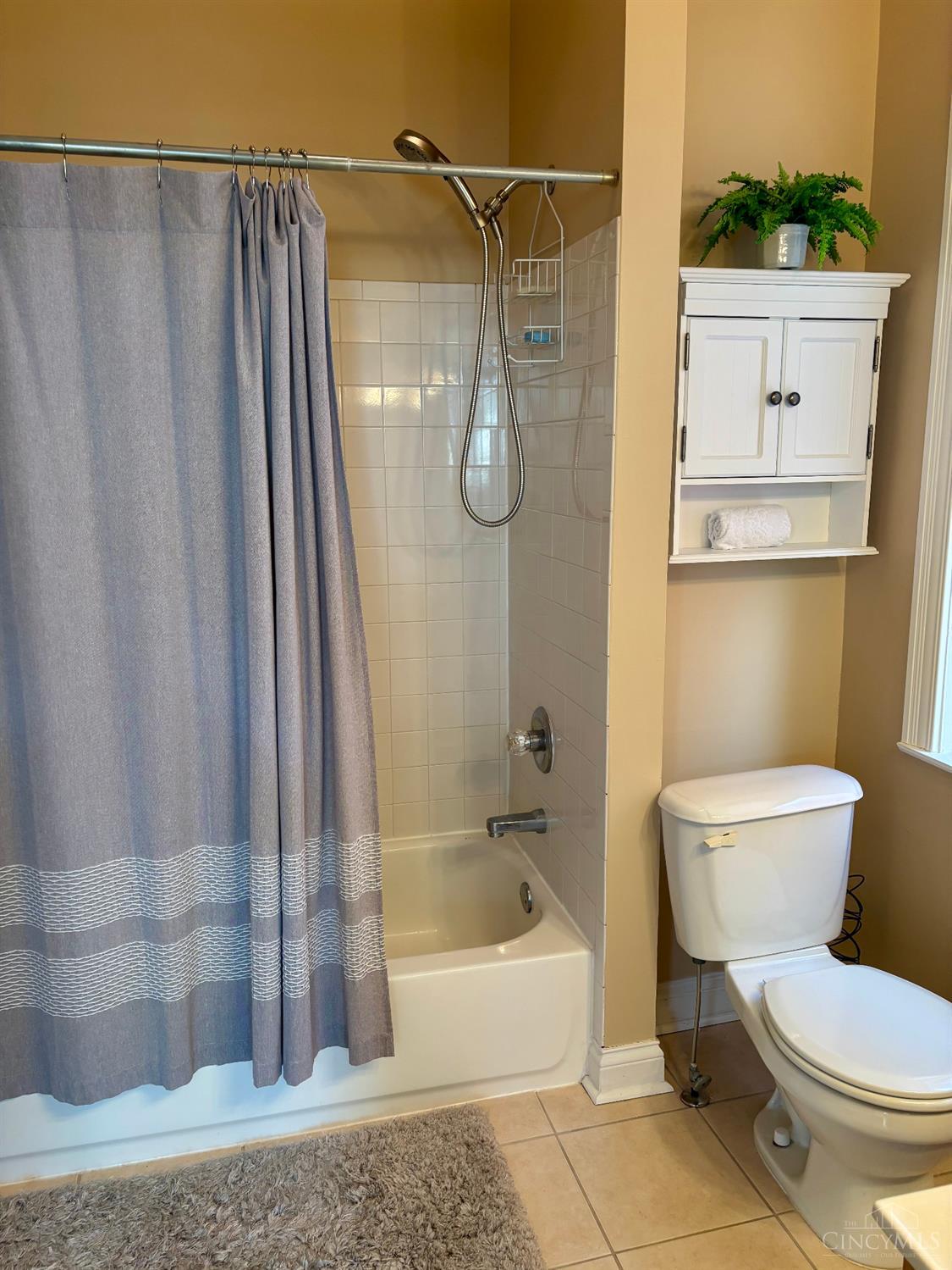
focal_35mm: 26
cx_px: 476
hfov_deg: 53.1
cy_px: 635
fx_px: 953
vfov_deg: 67.3
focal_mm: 5.96
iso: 100
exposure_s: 1/60
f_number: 1.6
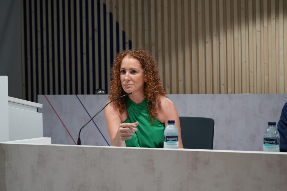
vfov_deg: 18.2
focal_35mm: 75
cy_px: 102
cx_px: 134
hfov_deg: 27.0
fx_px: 598
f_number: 5.6
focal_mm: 70
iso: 2500
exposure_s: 1/80
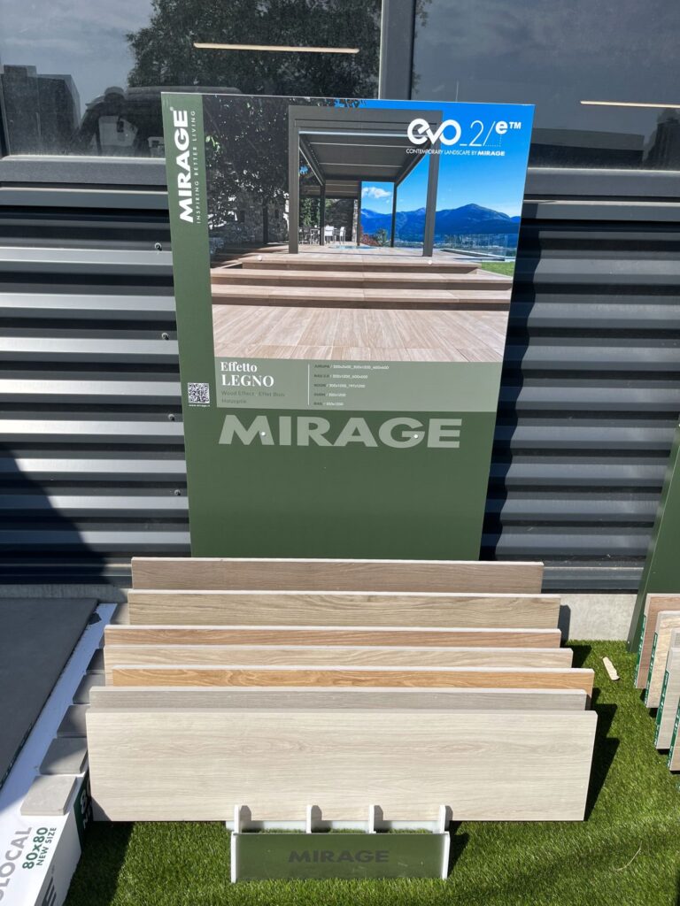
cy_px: 453
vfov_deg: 67.3
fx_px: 681
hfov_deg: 53.1
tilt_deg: -22.6
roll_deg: -0.9
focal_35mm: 26
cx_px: 340
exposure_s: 1/4310
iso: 50
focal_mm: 5.1
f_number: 1.6
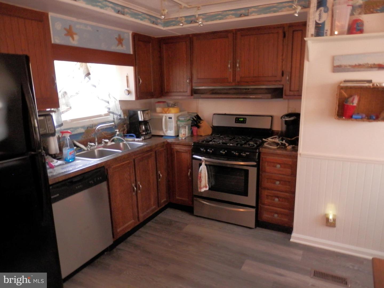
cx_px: 192
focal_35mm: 25
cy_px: 144
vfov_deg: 54.9
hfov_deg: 69.4
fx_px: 277
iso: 250
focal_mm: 4.5
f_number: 3
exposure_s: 1/8
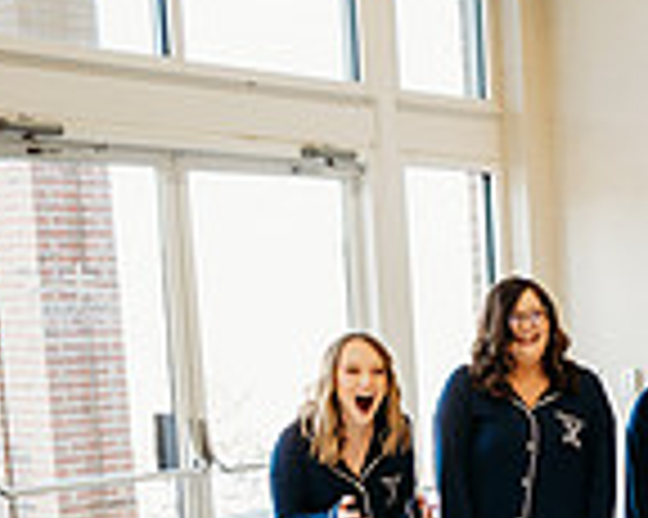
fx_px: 1744
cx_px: 914
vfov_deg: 16.4
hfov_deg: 19.0
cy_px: 552
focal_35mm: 91
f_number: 1.8
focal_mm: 24
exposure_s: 1/160
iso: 400
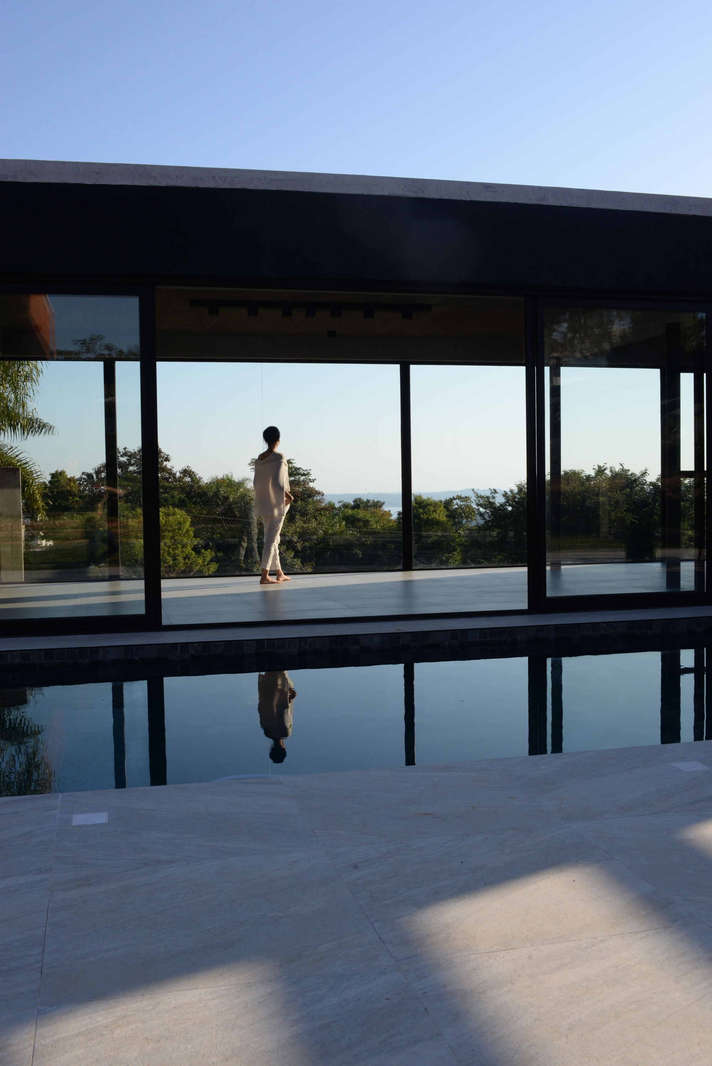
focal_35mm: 35
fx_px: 1037
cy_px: 533
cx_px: 356
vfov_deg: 54.4
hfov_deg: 37.9
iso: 400
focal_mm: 35
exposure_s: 1/200
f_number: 14
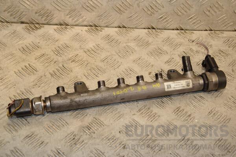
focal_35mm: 63
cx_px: 118
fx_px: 413
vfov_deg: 21.6
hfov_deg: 31.9
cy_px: 78
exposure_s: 1/200
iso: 800
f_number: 7.1
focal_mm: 42
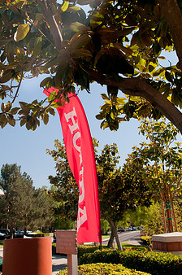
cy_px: 112
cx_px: 78
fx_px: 305
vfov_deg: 48.3
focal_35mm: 40
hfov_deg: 33.2
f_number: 7.1
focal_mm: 20
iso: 400
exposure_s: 1/200
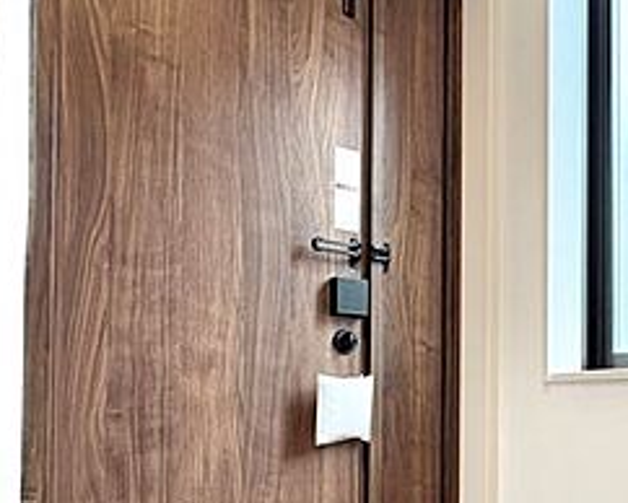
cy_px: 388
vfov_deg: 40.8
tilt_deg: +0.5
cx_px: 501
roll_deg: +0.2
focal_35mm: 35
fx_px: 651
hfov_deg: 48.6
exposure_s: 1/86
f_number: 2.2
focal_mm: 2.22
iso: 200
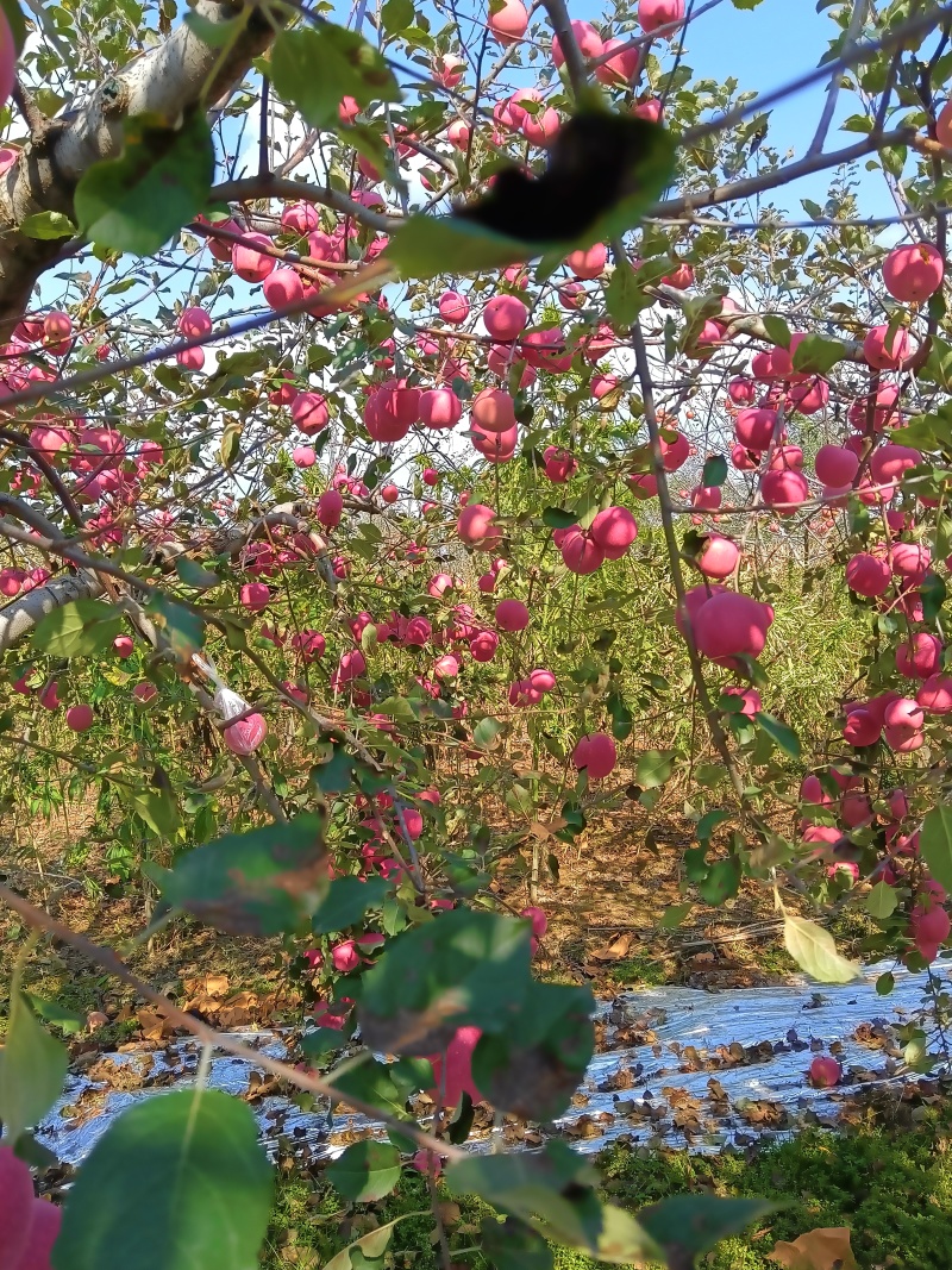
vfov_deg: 65.3
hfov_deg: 51.3
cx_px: 476
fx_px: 990
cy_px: 635
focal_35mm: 27
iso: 205
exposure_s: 1/900
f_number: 1.9
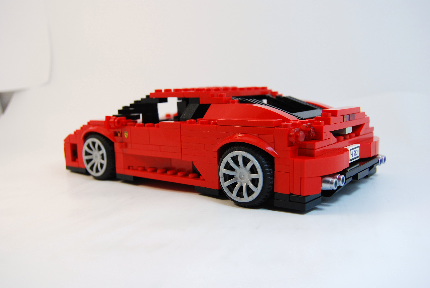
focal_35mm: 36
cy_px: 144
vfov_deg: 37.0
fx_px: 431
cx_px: 215
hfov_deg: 53.1
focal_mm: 24
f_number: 5.6
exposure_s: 1/125
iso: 200
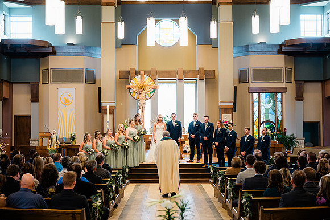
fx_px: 473
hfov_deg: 38.5
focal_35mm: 52
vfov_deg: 26.2
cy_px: 110
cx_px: 162
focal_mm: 49
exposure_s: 1/250
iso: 1000
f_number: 2.8
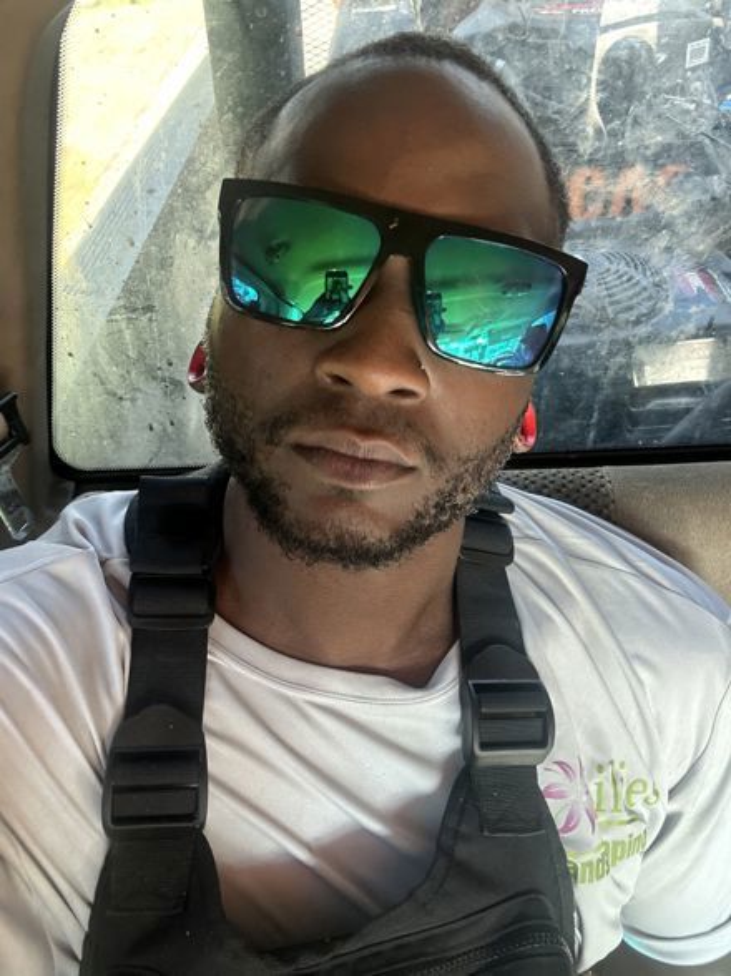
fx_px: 845
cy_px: 488
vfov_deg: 60.0
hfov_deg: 46.8
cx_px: 366
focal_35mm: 30
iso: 250
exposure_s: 1/60
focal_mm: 2.69
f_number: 1.9
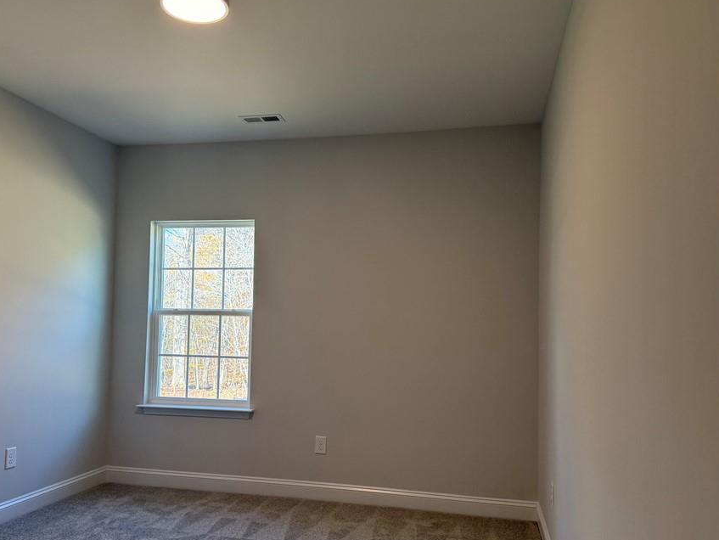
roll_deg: -0.9
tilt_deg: +3.1
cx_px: 336
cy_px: 301
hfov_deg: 61.6
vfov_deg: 48.2
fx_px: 603
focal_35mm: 29
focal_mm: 6.76
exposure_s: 1/177
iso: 200
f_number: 1.78
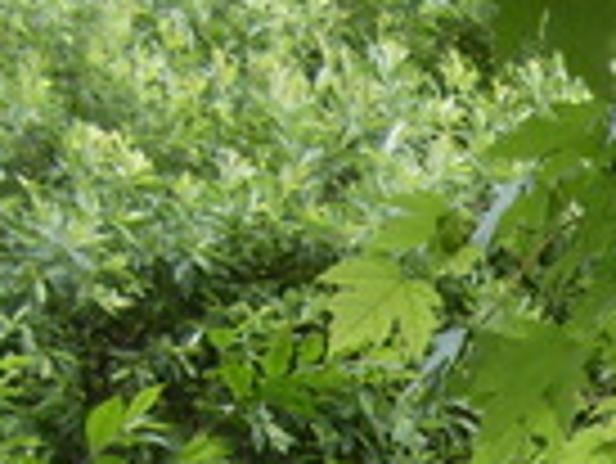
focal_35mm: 177
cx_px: 1407
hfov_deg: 10.0
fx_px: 3153
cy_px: 996
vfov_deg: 7.9
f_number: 2.8
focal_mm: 6.3
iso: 80
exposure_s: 1/350
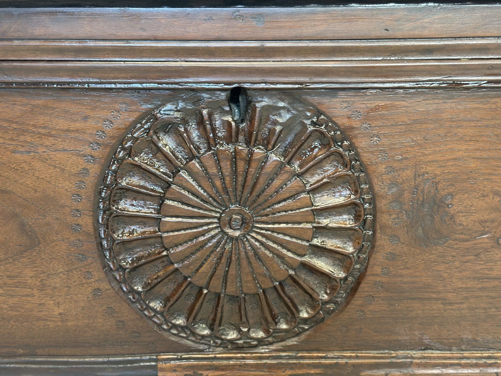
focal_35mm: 48
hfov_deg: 39.7
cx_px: 250
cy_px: 188
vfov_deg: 30.3
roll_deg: +2.3
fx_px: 695
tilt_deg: -11.1
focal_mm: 6.86
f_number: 1.78
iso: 250
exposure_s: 1/33
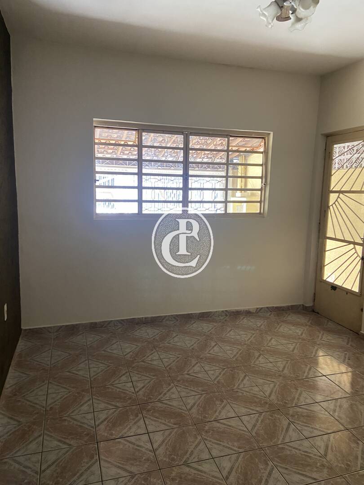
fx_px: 365
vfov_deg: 67.3
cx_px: 182
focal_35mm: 26
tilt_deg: -6.5
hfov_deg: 53.1
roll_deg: -1.3
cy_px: 242
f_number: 1.8
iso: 250
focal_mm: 4.25
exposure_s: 1/60
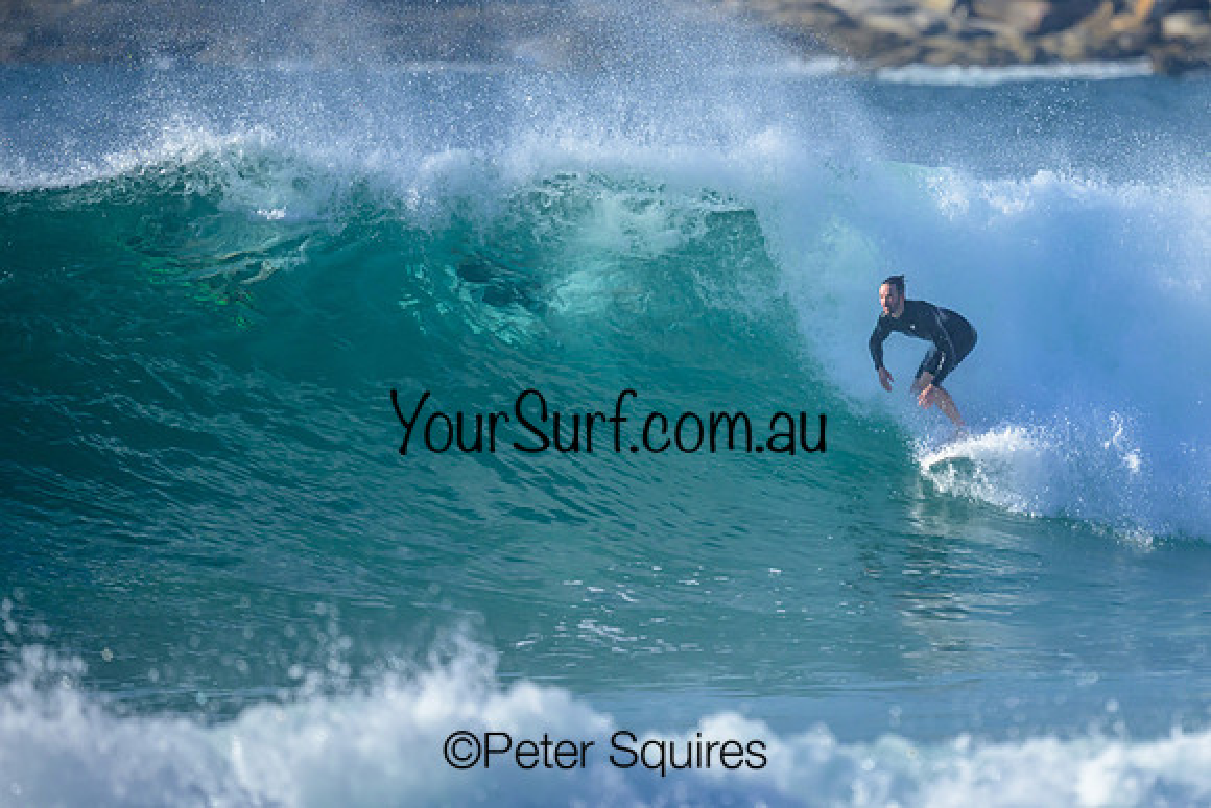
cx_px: 827
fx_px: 36780
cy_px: 353
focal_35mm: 1093
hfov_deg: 1.9
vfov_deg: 1.3
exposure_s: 1/3200
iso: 640
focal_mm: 800
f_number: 6.3
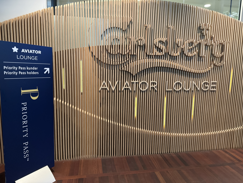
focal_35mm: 24
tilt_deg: -7.4
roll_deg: -1.8
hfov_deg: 71.6
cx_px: 122
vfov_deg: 56.8
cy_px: 92
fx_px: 168
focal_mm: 6.86
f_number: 1.78
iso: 800
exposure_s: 1/48
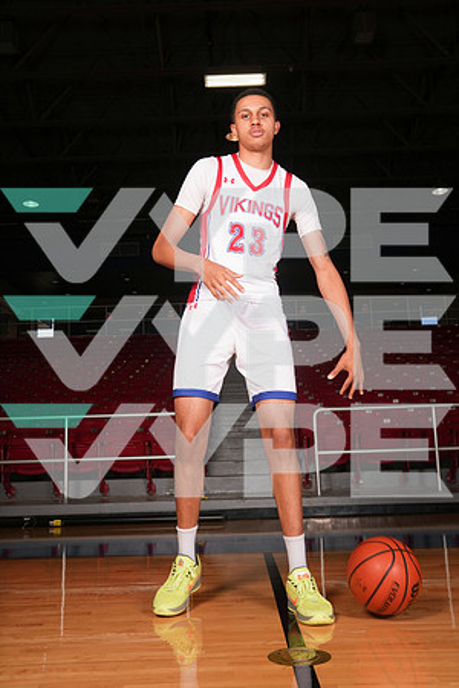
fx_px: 650
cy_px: 344
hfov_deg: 38.9
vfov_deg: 55.8
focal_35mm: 34
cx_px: 230
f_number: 8
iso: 400
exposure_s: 1/200
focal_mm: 34
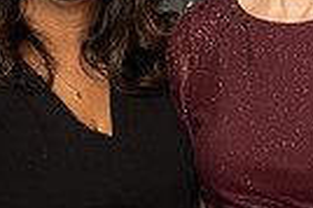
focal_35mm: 222
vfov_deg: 6.1
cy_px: -32
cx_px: 332
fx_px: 1928
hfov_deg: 9.2
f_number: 2.8
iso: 1000
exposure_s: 1/160
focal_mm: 51.3
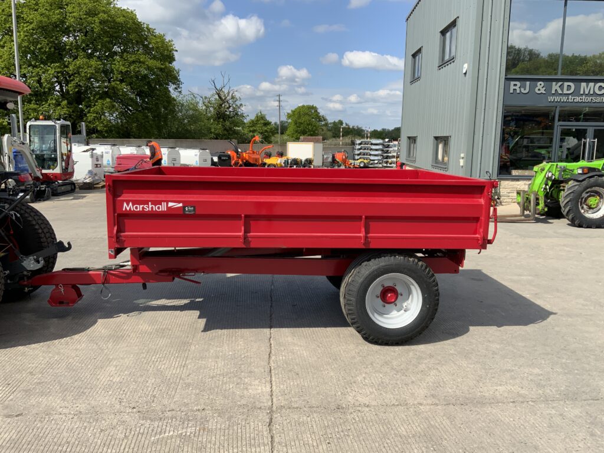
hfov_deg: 61.7
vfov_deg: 48.2
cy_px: 226
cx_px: 302
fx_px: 506
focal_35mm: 29
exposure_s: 1/1786
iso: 16
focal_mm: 3
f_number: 1.8
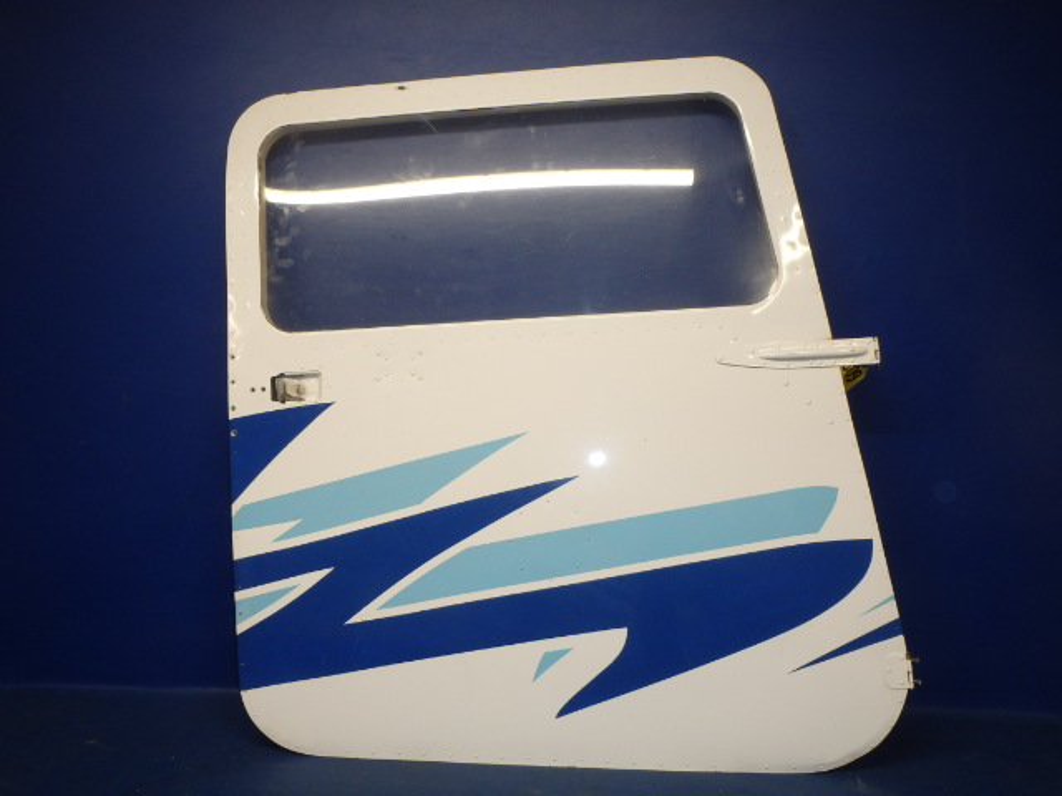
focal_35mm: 28
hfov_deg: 63.4
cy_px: 398
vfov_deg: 49.7
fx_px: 859
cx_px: 531
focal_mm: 5
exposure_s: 1/40
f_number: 3.9
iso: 200
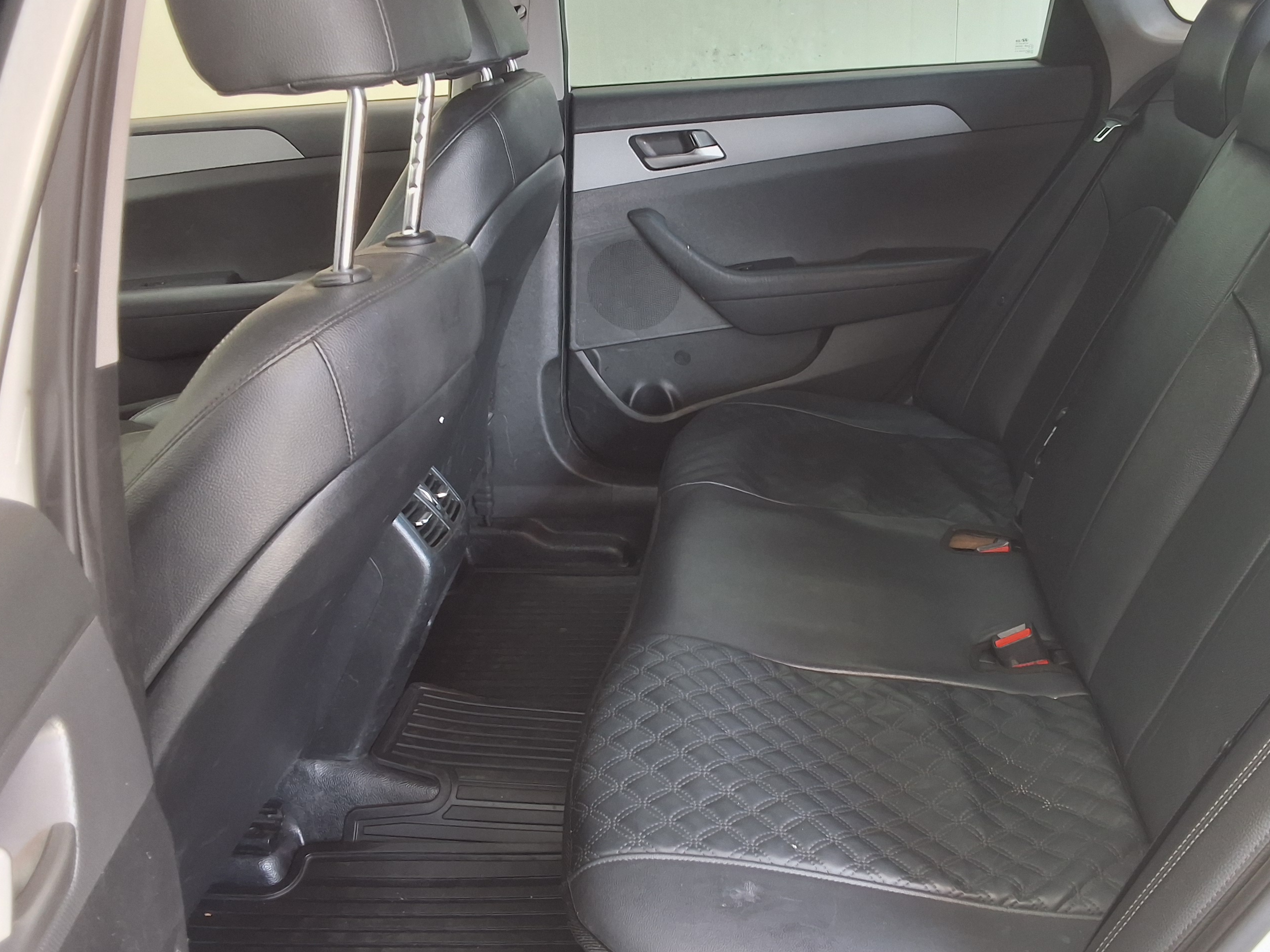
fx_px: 1321
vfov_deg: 39.7
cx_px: 772
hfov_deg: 51.0
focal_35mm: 36
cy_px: 462
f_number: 1.9
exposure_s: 1/40
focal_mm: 2.91
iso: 50
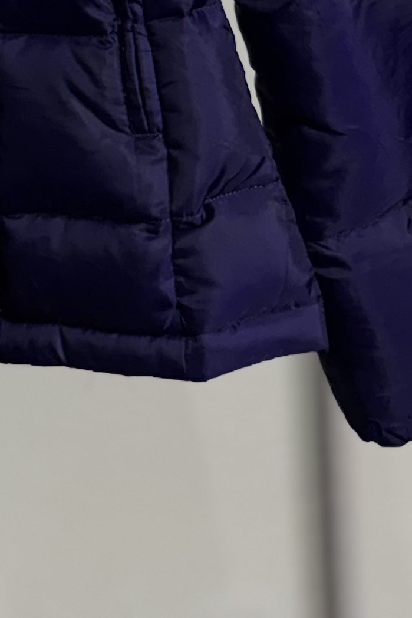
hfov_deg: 13.4
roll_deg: +0.8
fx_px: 1647
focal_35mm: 96
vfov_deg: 18.0
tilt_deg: +8.0
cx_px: -209
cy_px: -410
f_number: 1.78
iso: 100
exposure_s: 1/100
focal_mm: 6.76
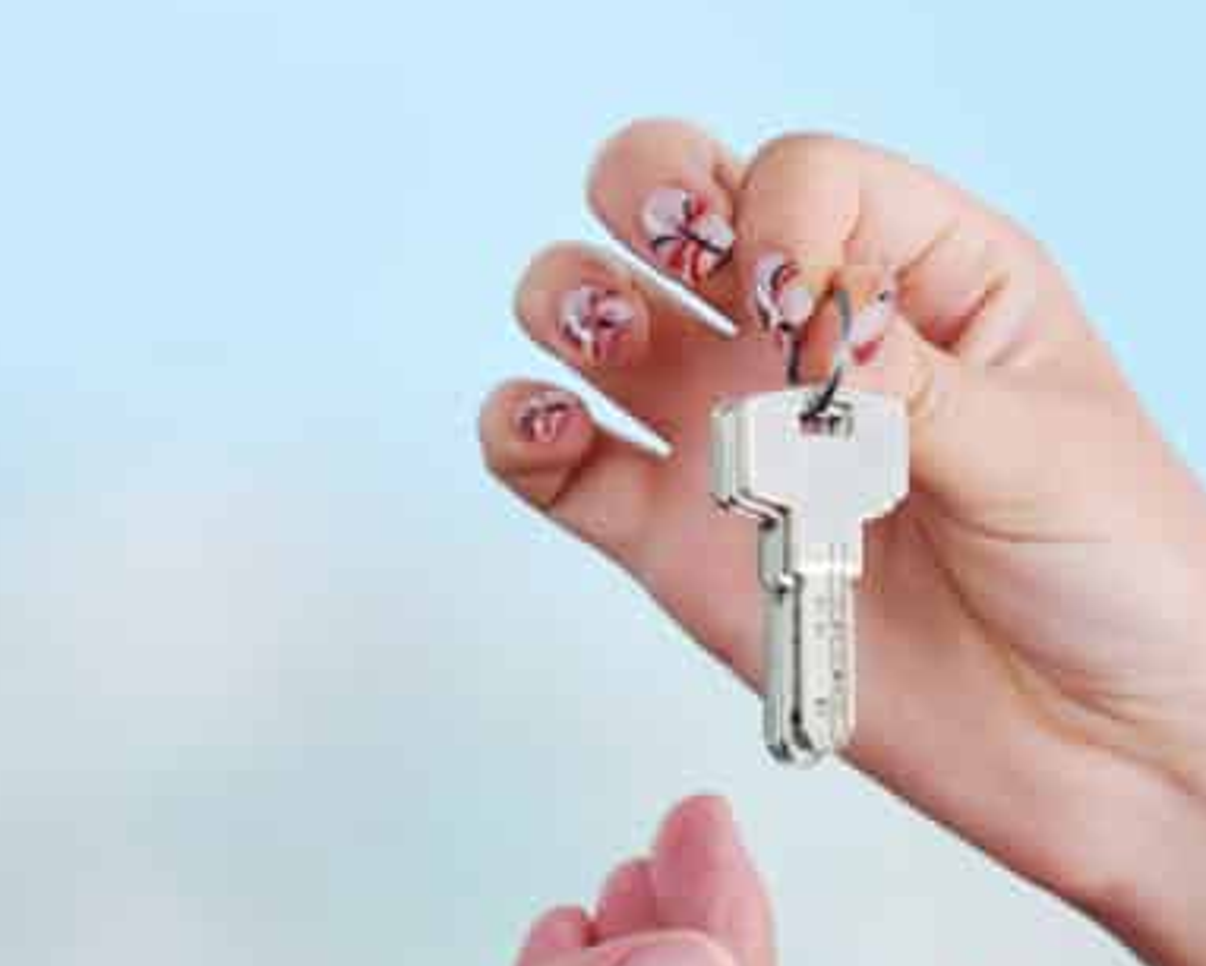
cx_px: 208
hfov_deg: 3.7
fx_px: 18677
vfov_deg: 3.0
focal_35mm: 523
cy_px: 931
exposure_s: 1/160
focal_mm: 150
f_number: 3.5
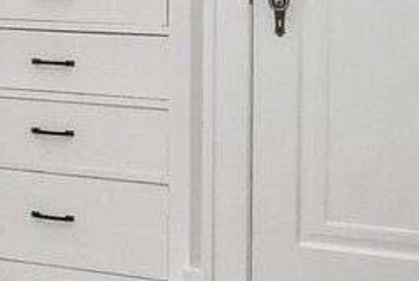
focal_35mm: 108
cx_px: -602
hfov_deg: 13.5
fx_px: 1258
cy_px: -61
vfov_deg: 12.4
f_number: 8
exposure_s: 1/50
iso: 1600
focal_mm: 16
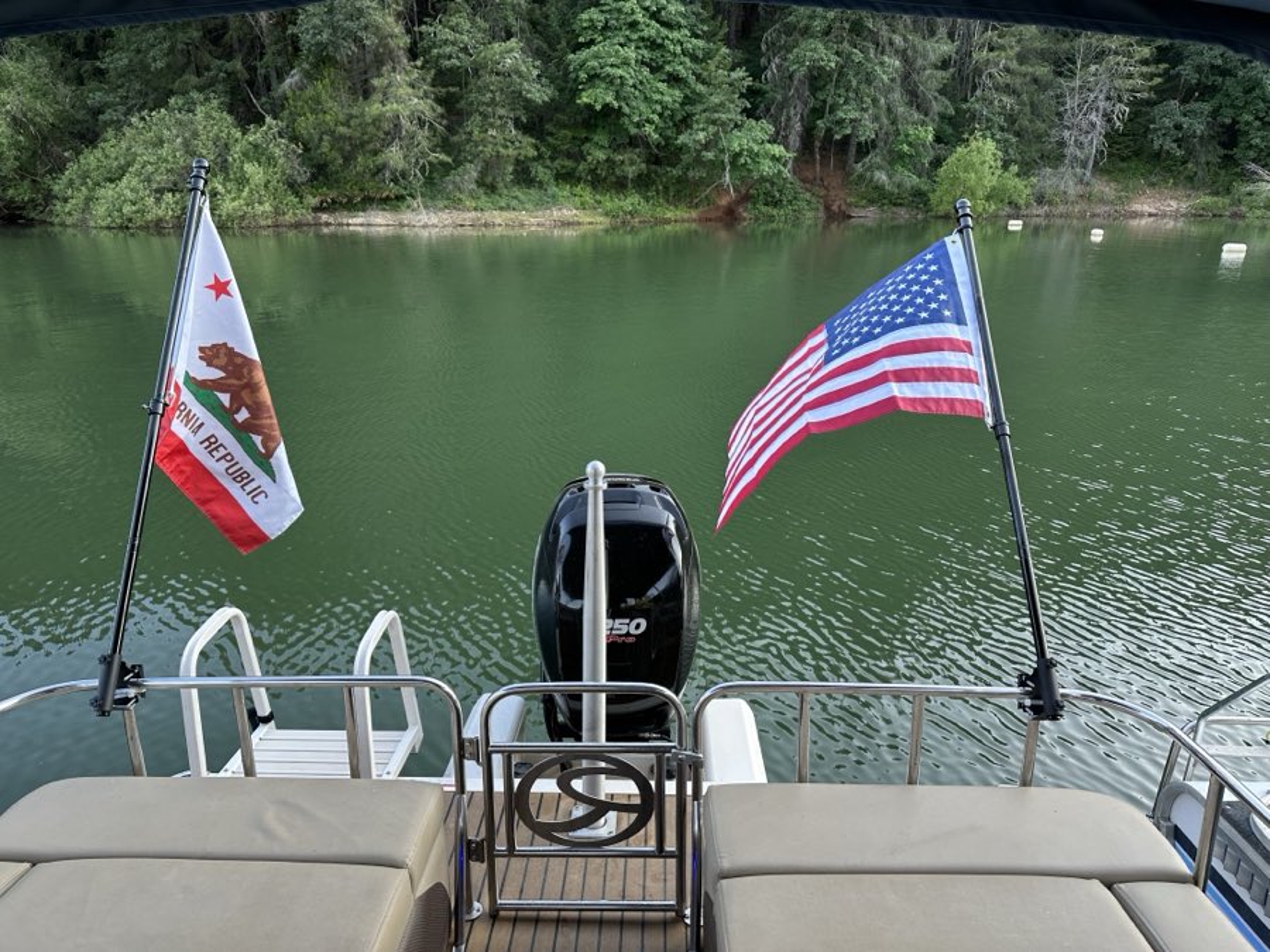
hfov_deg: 71.6
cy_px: 476
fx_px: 881
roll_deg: -0.1
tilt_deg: -19.1
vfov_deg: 56.8
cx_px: 635
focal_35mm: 24
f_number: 1.78
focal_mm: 6.86
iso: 50
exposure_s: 1/123
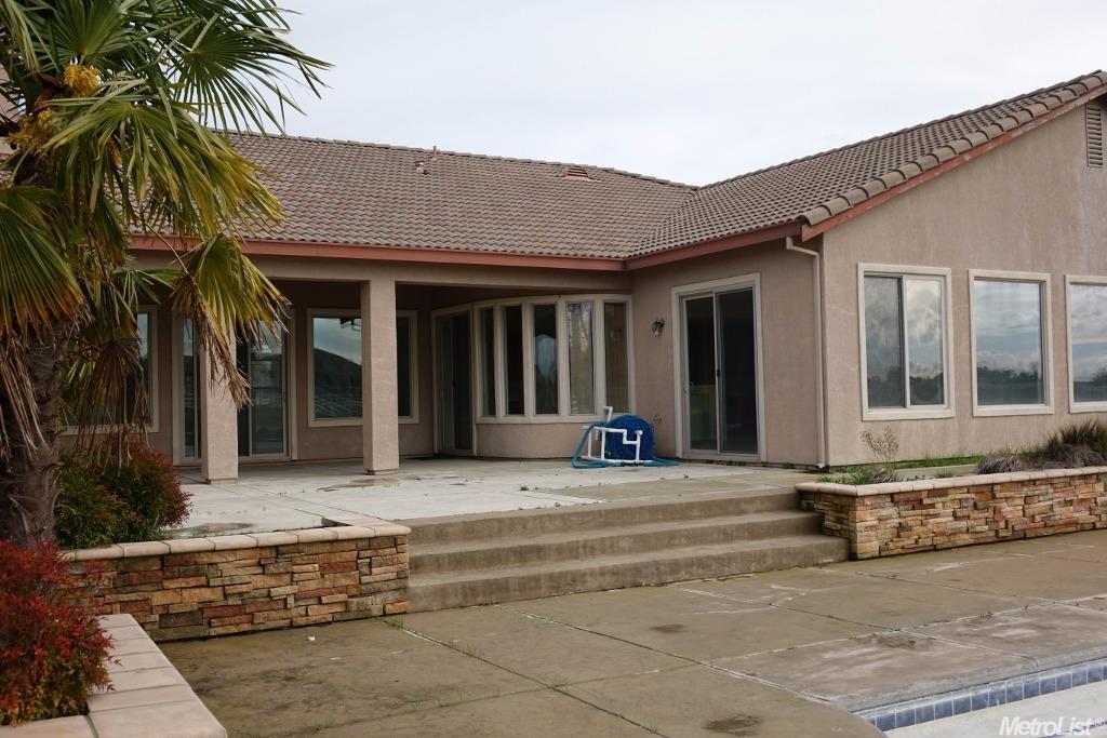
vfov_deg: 36.9
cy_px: 369
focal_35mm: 36
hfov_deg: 53.1
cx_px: 554
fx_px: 1107
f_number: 4
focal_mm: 13.37
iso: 125
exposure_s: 1/640
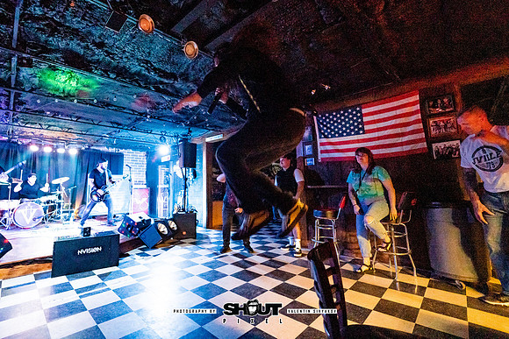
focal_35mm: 15
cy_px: 152
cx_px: 229
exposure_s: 1/200
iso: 3200
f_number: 2.8
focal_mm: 14
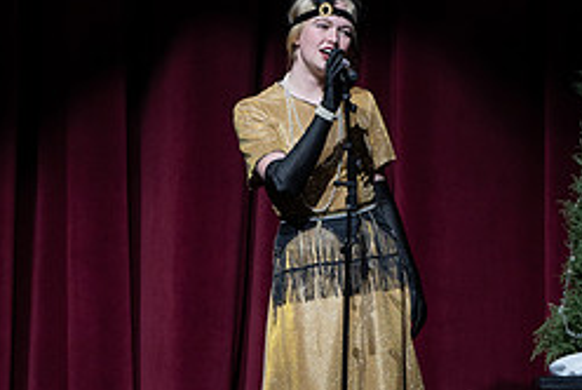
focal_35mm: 498
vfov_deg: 2.8
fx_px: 8060
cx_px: 293
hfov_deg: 4.1
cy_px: 228
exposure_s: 1/400
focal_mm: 180
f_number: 3.5
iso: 800
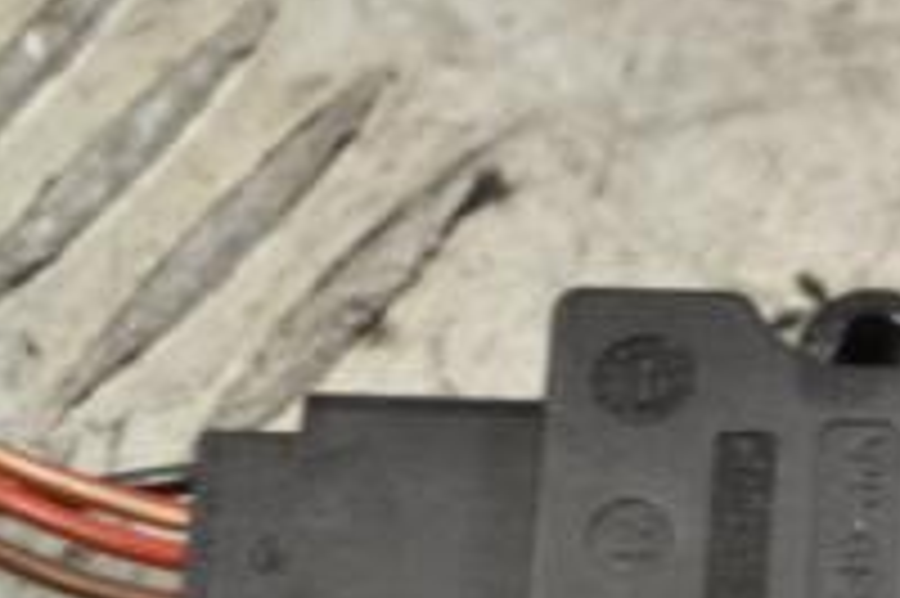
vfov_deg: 5.5
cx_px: 1269
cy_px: 504
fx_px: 6182
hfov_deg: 8.2
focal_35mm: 248
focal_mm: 55
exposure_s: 1/30
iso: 220
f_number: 5.6
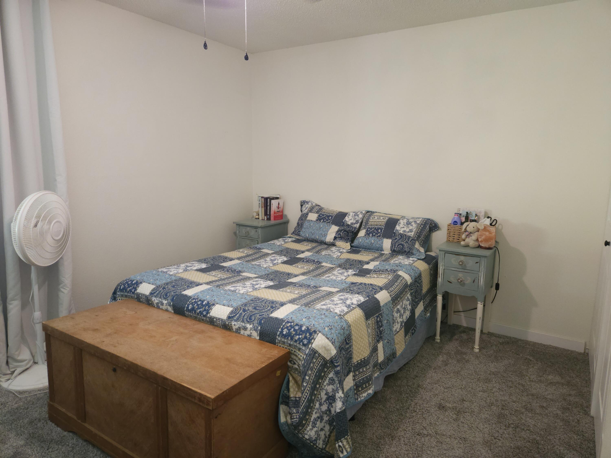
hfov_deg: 73.9
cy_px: 229
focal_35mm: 23
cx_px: 306
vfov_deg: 58.9
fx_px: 406
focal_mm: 5.4
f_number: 1.8
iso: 320
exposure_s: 1/24
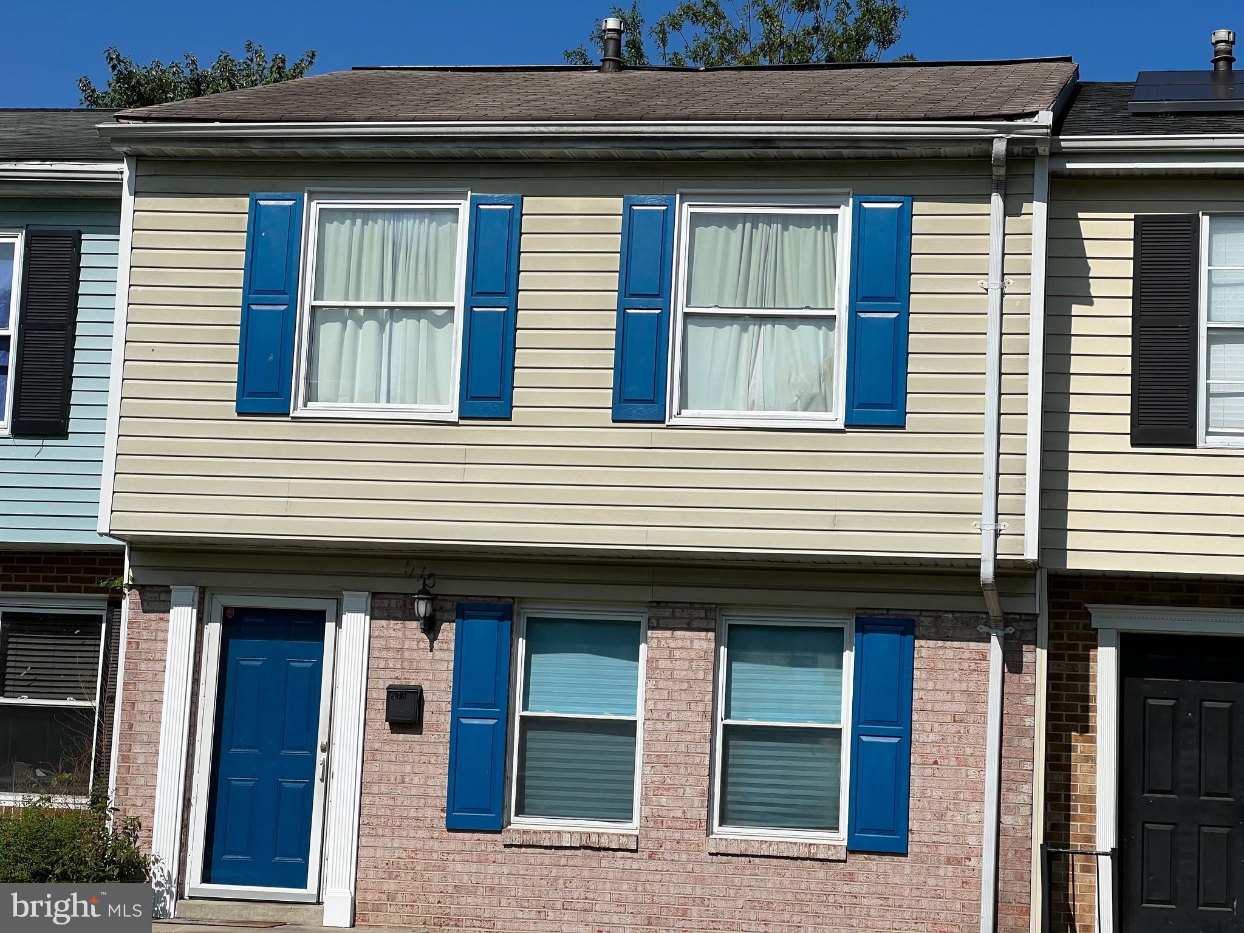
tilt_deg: +7.1
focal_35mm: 77
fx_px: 2767
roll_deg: -2.1
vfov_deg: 19.1
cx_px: 622
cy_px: 466
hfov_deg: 25.3
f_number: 2.8
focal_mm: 9
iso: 32
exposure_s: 1/1672
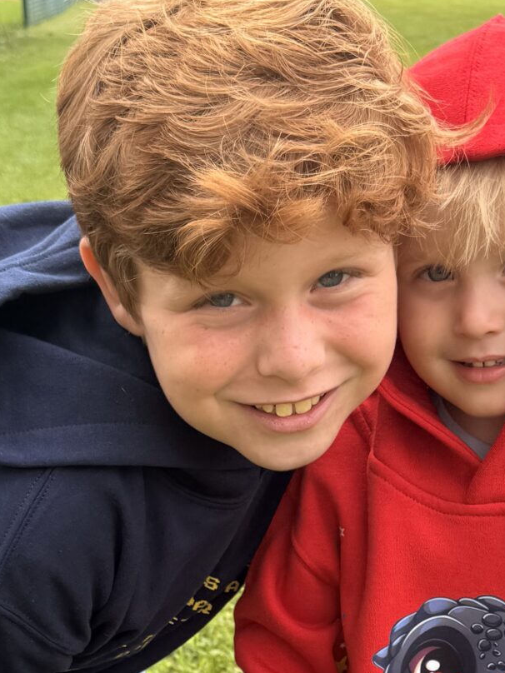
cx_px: 210
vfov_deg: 24.4
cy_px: 690
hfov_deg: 19.4
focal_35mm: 76
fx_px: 1478
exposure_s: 1/979
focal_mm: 6.76
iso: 80
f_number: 1.78
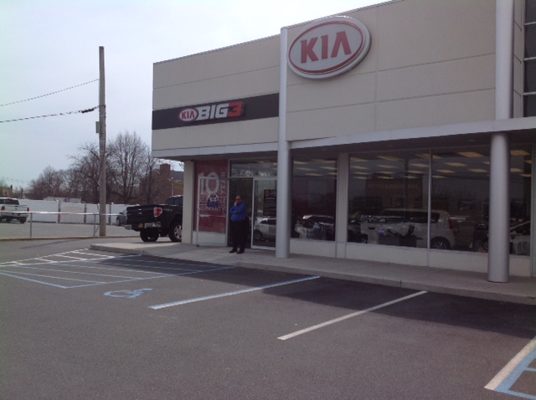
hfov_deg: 52.7
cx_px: 268
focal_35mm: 35
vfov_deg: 40.6
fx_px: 541
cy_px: 200
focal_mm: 4.28
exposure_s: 1/3788
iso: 50
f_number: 2.4
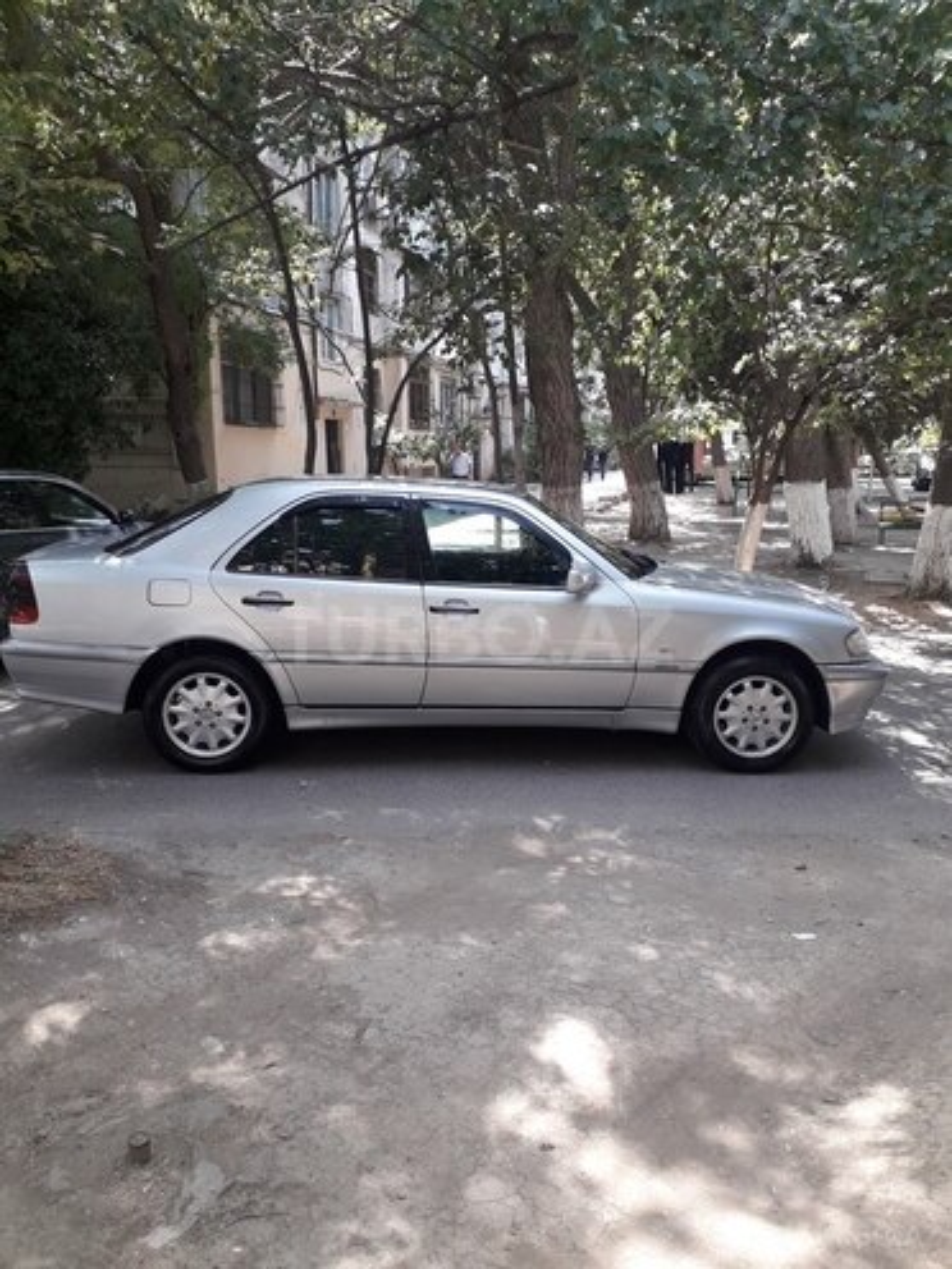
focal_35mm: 27
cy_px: 634
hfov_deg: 51.4
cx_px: 476
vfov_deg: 65.3
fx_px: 990
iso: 40
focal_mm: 3.6
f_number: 1.9
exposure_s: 1/149
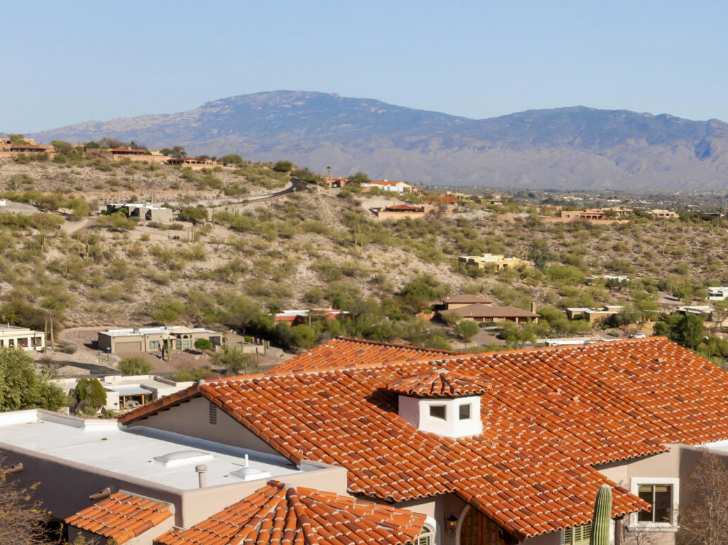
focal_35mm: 69
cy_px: 432
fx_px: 1450
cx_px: 708
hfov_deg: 26.8
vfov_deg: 21.0
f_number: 2.8
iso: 100
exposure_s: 1/40
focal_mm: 12.29
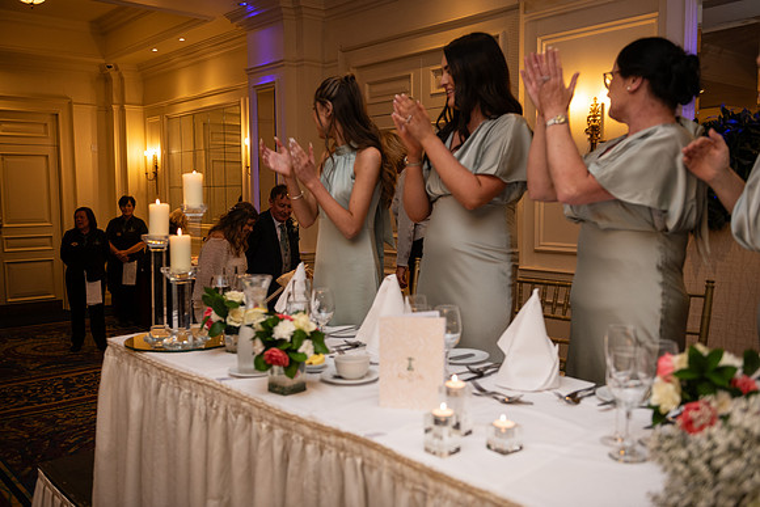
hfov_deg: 55.8
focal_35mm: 34
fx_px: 718
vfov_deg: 38.9
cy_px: 254
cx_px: 380
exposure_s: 1/160
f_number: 3.5
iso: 640
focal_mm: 34
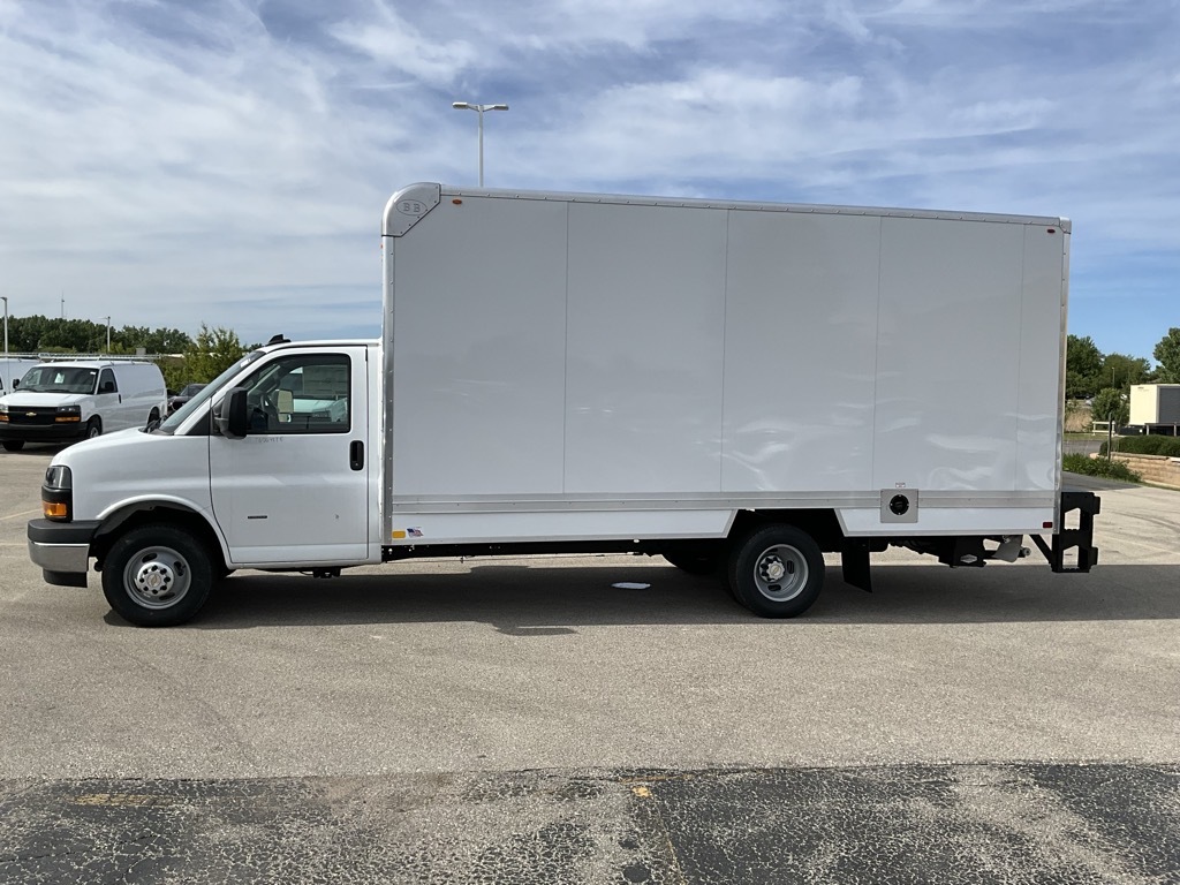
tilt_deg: -2.0
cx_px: 590
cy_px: 442
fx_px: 989
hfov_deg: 61.7
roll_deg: -0.5
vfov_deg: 48.2
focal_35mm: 29
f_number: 1.8
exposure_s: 1/2801
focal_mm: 3
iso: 25
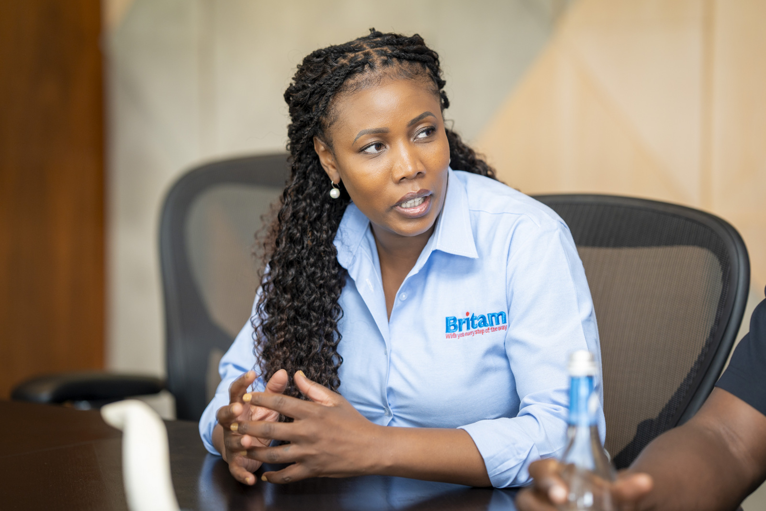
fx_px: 2155
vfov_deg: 13.5
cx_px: 419
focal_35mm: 101
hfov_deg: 20.2
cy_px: 207
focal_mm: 85
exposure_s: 1/100
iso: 200
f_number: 2
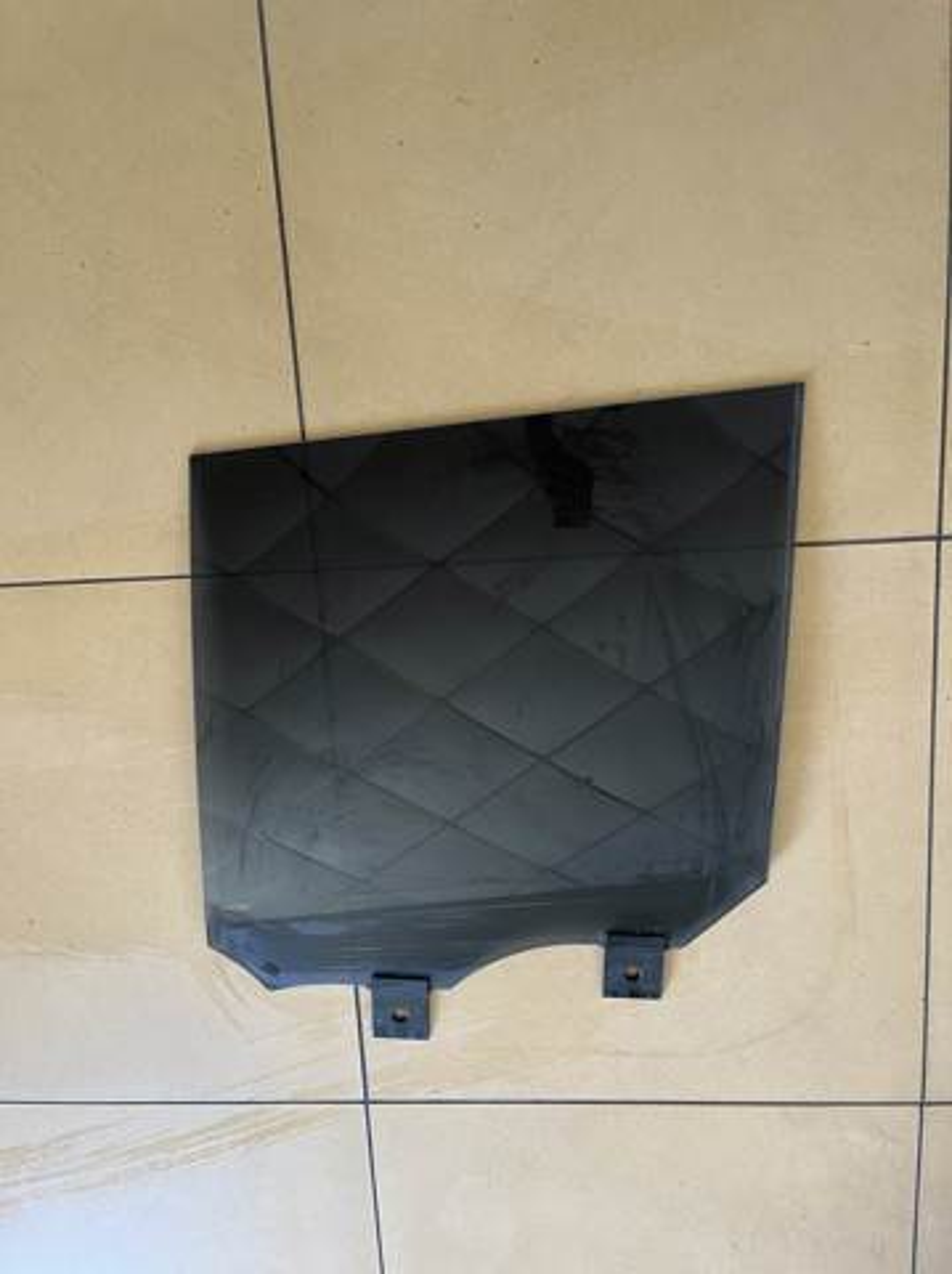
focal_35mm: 26
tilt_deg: -77.2
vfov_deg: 67.4
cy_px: 637
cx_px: 476
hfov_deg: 53.0
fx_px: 955
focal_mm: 5.1
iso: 100
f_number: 1.6
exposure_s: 1/50
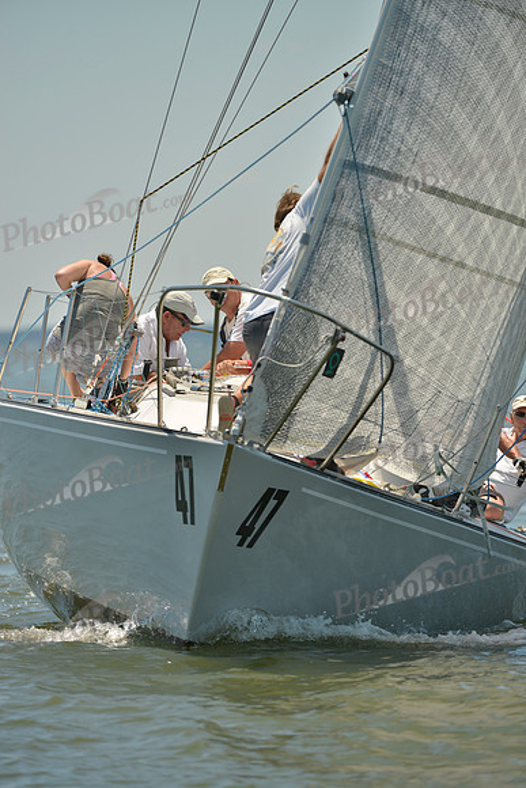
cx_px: 263
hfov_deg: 4.2
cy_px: 394
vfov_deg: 6.2
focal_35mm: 330
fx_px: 7228
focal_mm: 330
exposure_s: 1/1600
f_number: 5
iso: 200
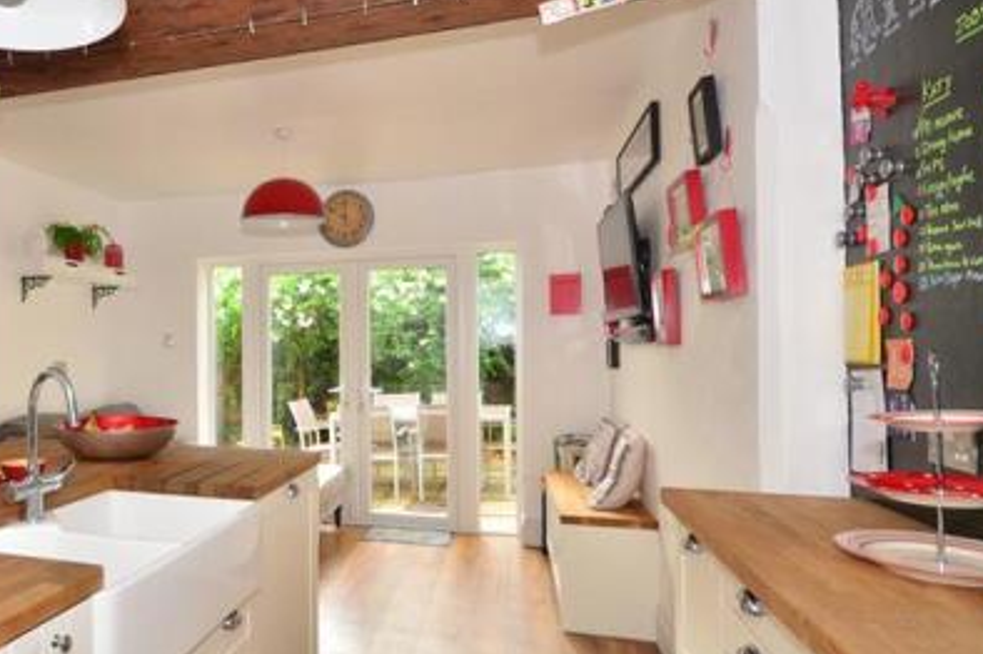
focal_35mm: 25
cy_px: 331
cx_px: 237
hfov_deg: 66.7
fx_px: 682
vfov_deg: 51.2
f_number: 5.6
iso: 400
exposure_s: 1/50
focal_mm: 10
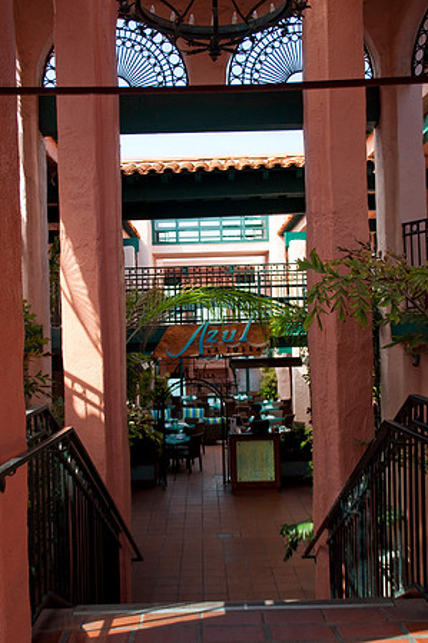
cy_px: 322
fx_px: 751
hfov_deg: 31.8
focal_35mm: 42
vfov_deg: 46.4
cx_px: 214
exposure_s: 1/1000
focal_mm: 28
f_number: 4
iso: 360
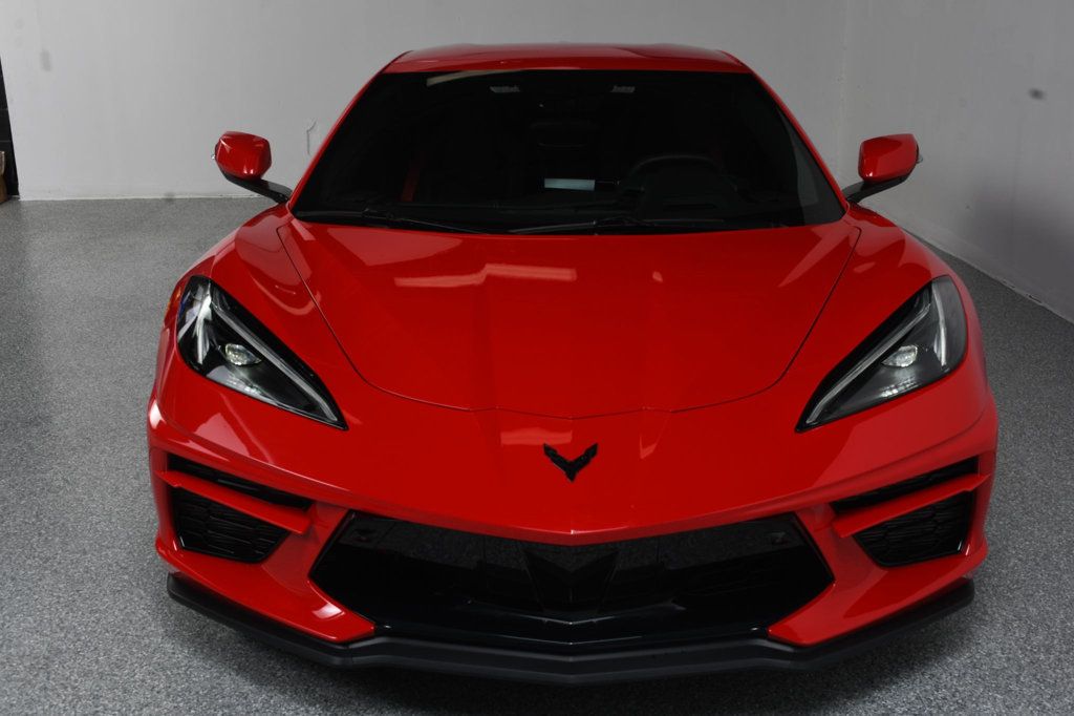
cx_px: 537
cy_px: 358
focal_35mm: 45
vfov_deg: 29.8
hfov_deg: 43.6
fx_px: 1342
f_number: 13
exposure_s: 1/160
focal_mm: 30
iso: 100
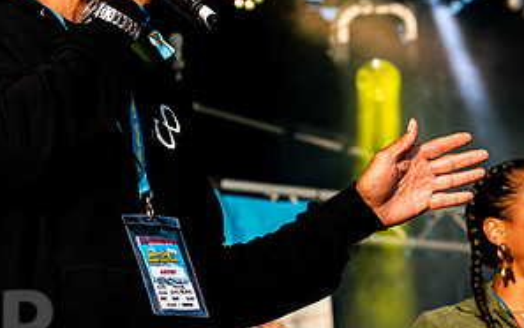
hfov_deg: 13.5
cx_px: 340
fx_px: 2215
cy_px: 109
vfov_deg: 8.5
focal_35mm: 155
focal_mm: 70
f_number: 5
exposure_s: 1/1000
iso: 200
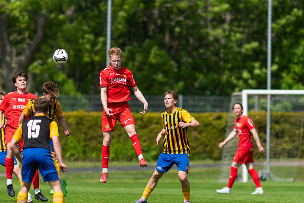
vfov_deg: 3.1
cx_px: 152
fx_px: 3801
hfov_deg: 4.6
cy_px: 102
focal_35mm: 450
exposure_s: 1/1600
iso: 100
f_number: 3.2
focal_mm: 300
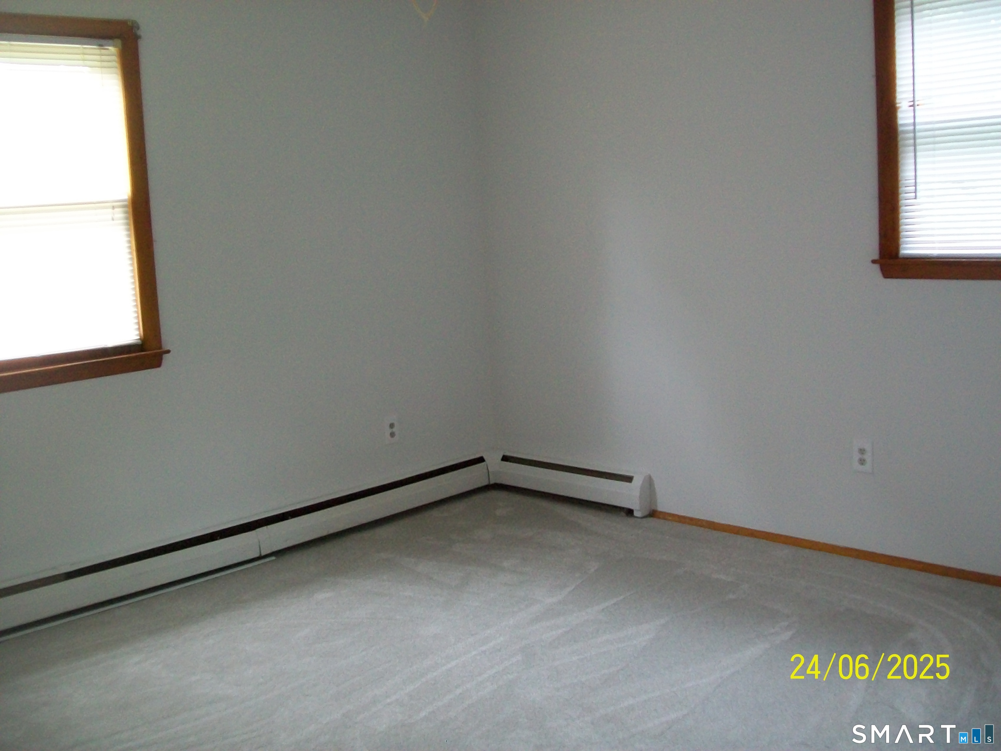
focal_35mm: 36
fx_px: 1041
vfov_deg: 39.7
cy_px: 376
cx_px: 500
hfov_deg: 51.4
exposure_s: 1/15
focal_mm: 6
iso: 160
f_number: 2.7
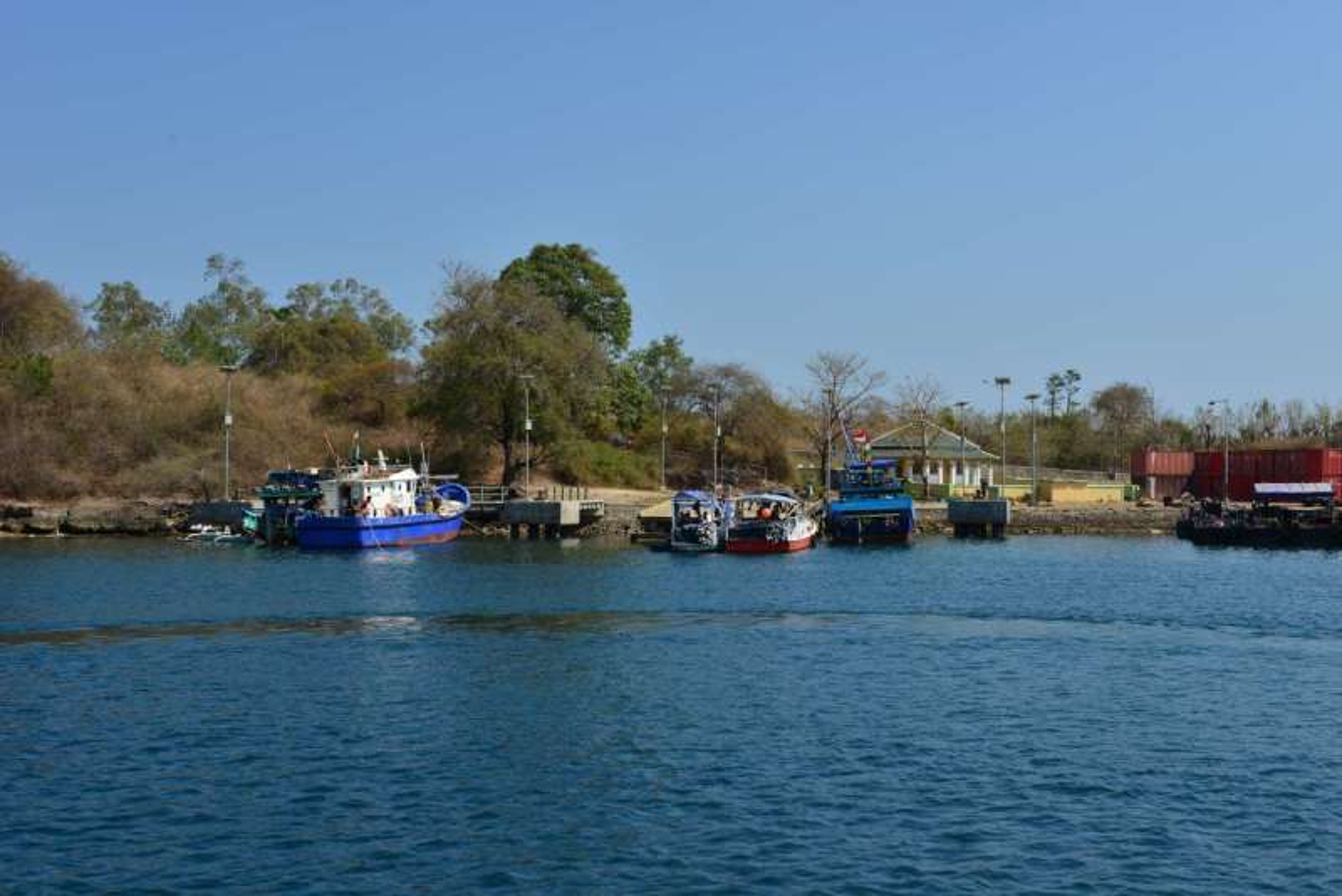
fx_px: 1678
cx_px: 671
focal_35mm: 45
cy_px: 448
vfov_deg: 29.9
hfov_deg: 43.6
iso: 250
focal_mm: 45
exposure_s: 1/500
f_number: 11
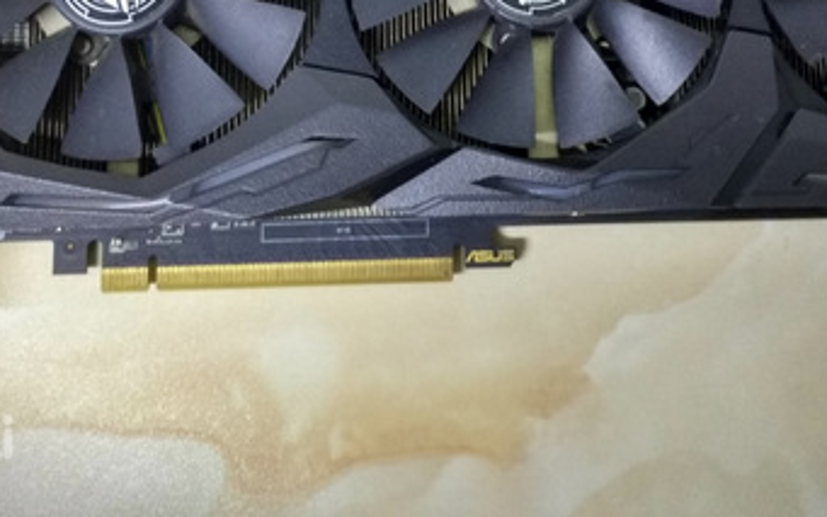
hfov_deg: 36.1
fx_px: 1262
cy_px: -24
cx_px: 500
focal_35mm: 56
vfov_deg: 22.1
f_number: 2
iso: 569
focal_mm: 4.12
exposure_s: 1/20
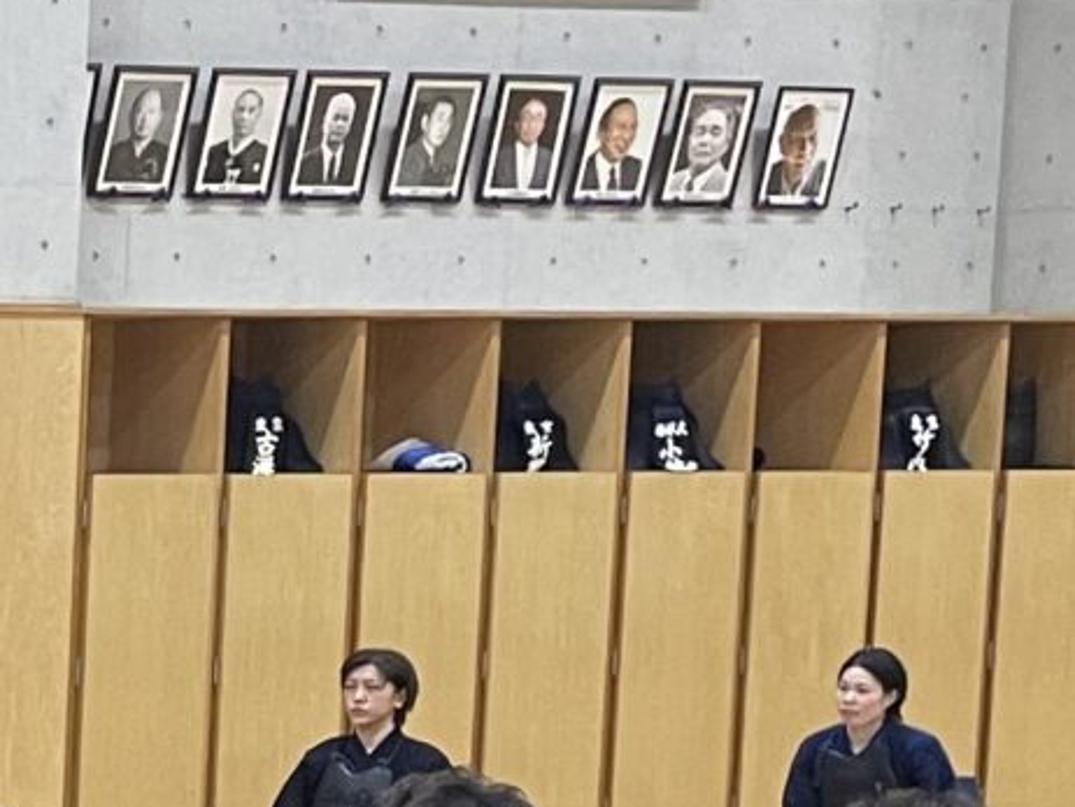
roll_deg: -0.5
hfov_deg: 11.6
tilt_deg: -7.3
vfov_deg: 10.1
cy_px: 1047
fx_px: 4474
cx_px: -1377
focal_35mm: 144
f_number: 1.6
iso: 125
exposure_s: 1/97
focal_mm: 4.2
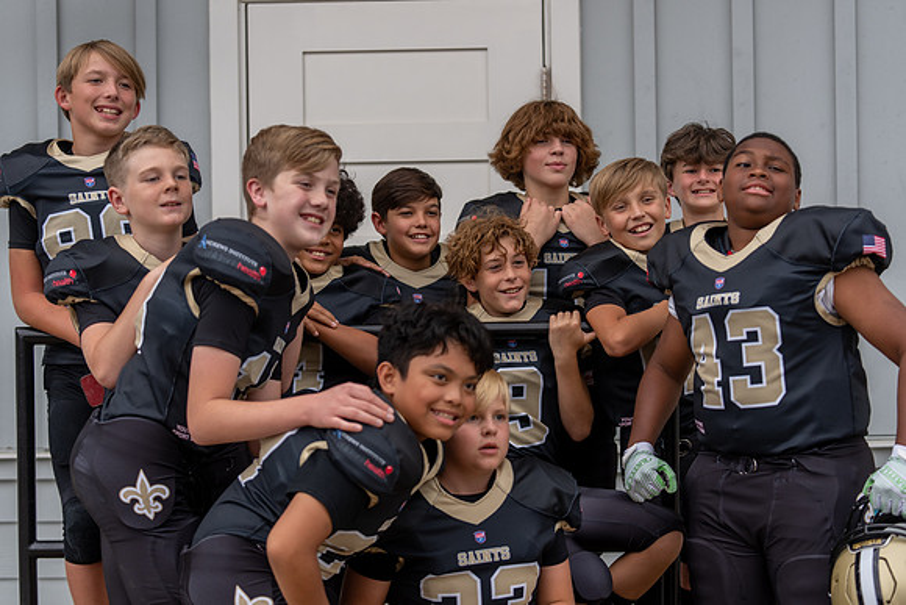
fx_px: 1762
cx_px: 453
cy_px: 302
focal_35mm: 70
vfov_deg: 19.5
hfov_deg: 28.8
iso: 160
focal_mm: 70
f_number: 2.8
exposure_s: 1/320
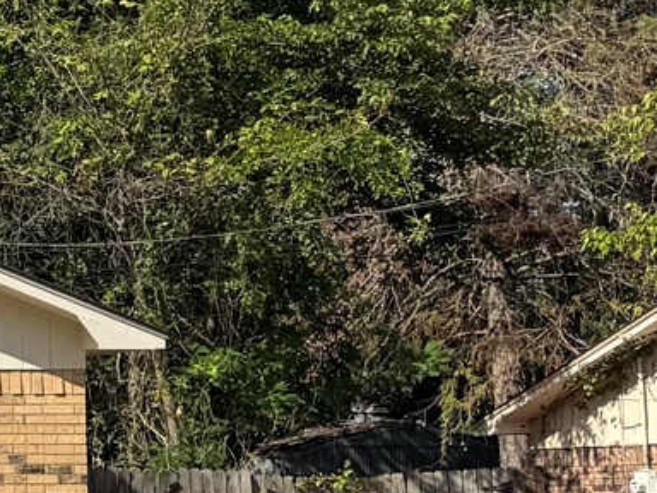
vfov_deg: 11.6
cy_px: 363
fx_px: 2429
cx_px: -1049
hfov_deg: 11.7
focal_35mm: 128
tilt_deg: +2.1
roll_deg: +0.9
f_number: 1.78
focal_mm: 6.76
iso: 80
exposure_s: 1/3597
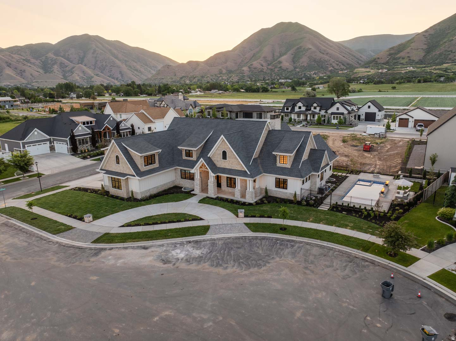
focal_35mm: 24
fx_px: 316
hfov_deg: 71.6
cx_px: 228
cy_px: 170
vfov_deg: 56.8
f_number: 2.8
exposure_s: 1/50
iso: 100
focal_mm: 12.29
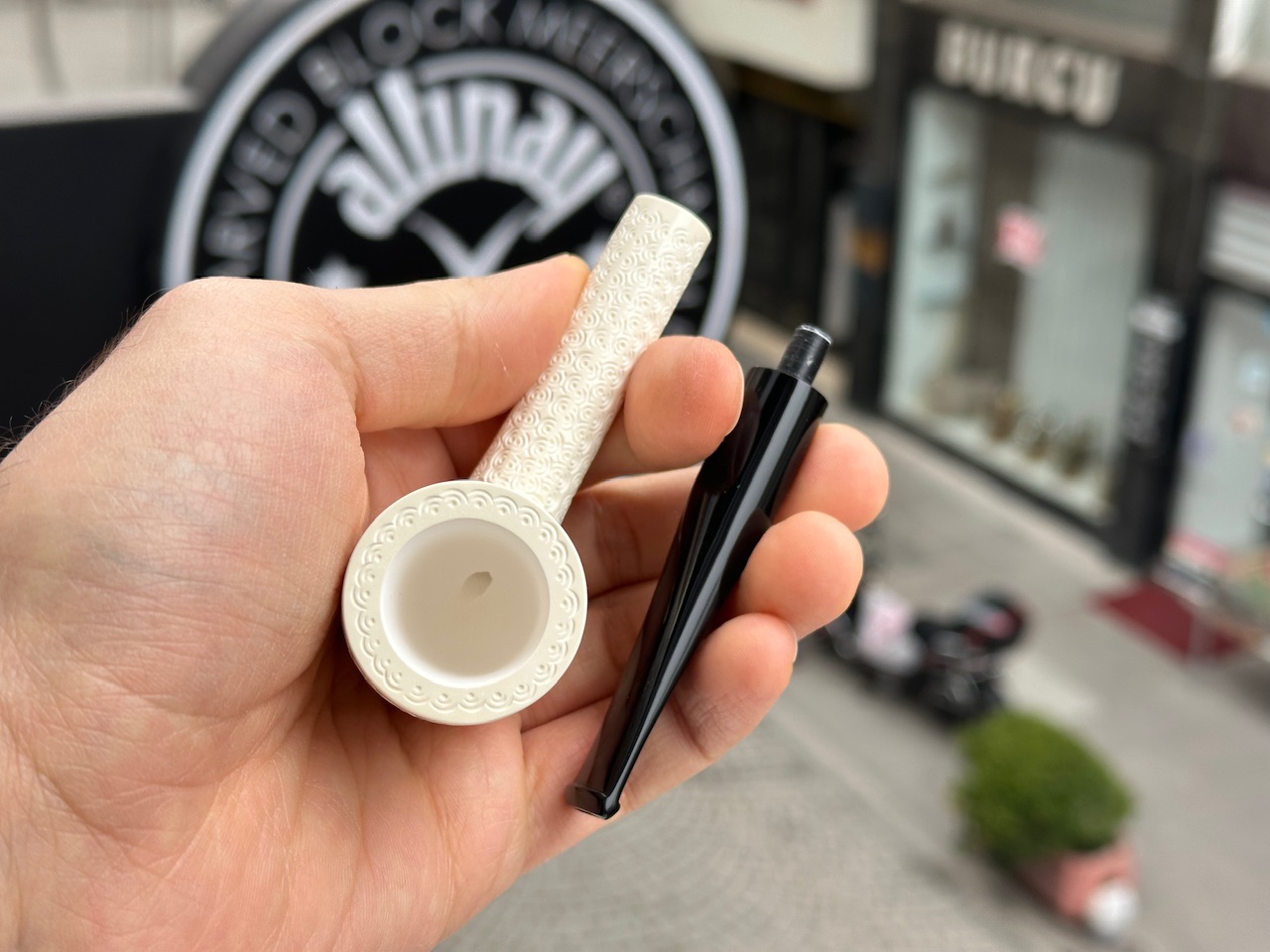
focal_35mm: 48
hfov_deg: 39.7
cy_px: 476
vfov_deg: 30.3
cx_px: 635
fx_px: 1761
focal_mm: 6.86
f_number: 1.78
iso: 50
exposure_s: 1/220
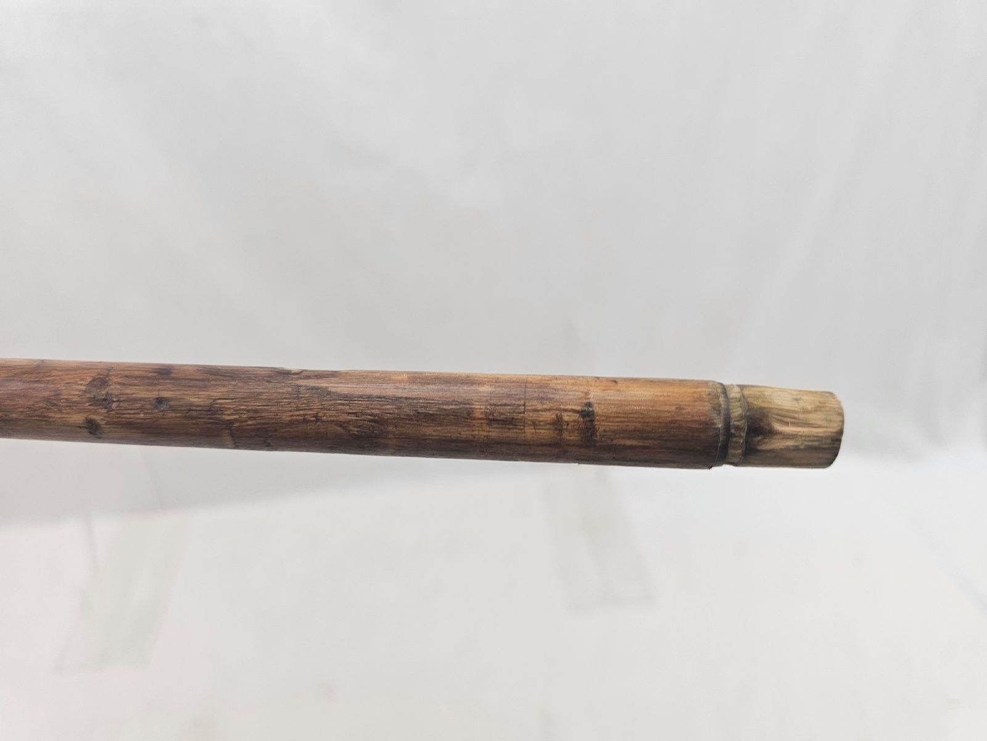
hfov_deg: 73.9
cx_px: 494
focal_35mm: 23
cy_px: 370
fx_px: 656
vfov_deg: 58.9
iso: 32
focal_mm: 6.3
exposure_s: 1/100
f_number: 1.7
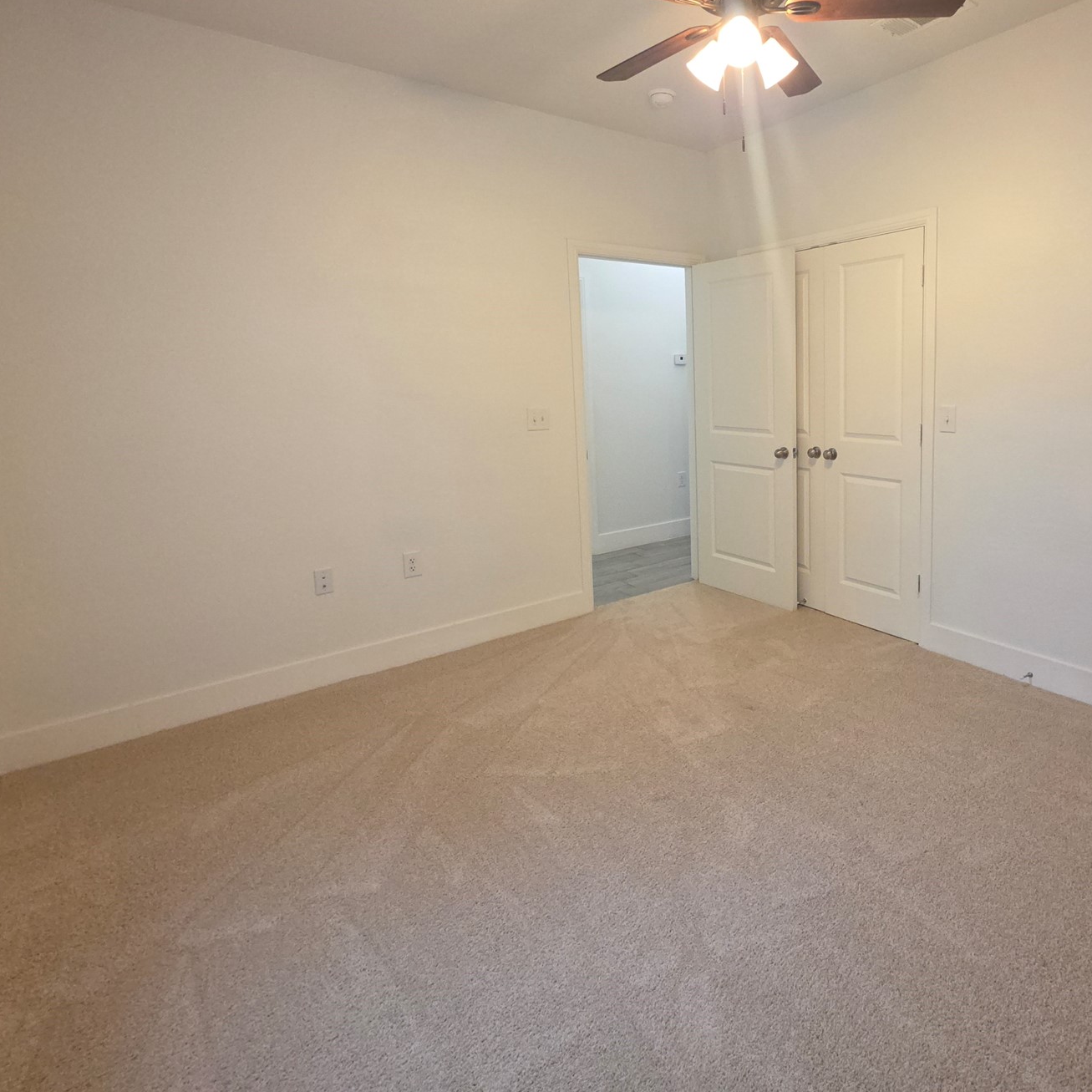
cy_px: 451
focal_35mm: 18
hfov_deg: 78.1
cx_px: 729
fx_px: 642
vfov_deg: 80.0
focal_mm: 2.2
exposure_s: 1/60
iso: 200
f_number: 1.9
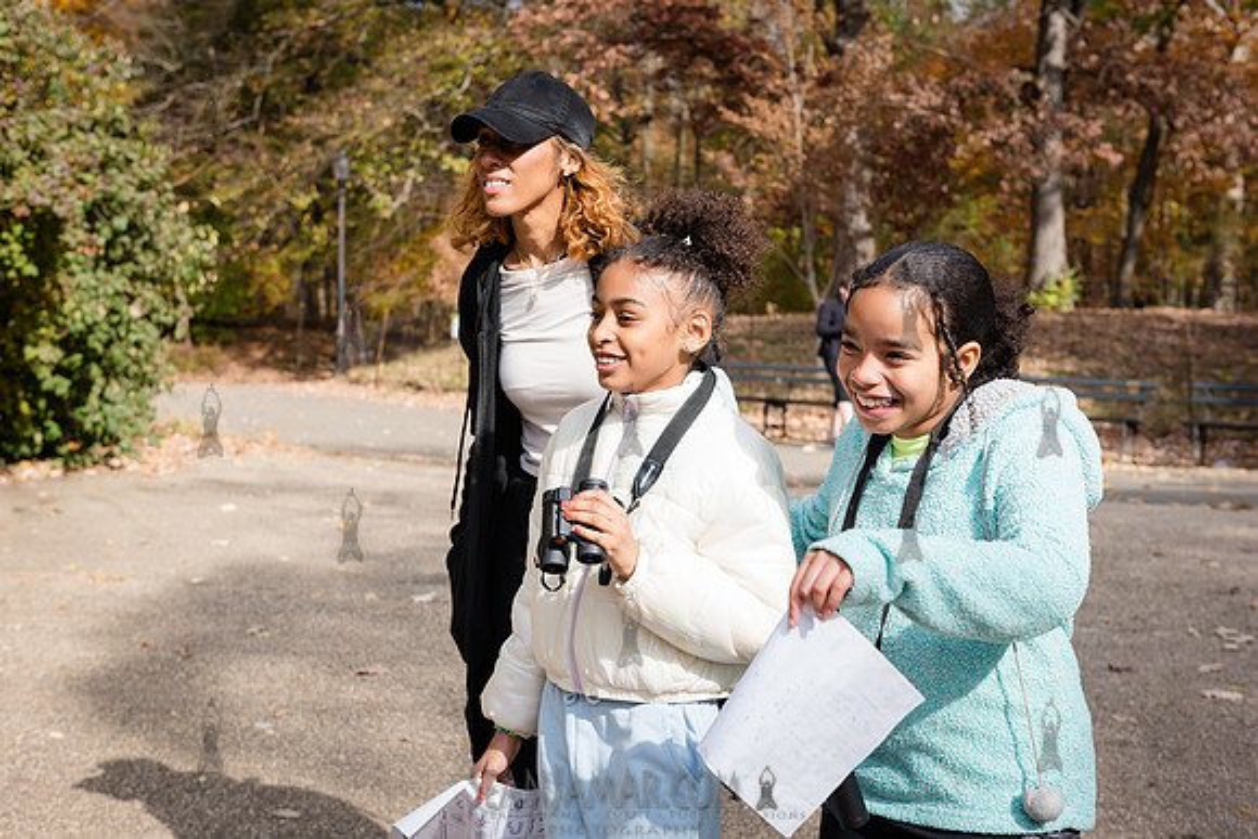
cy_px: 420
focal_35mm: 50
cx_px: 629
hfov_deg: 39.4
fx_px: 1755
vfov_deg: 26.9
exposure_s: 1/400
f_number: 5
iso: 160
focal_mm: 50
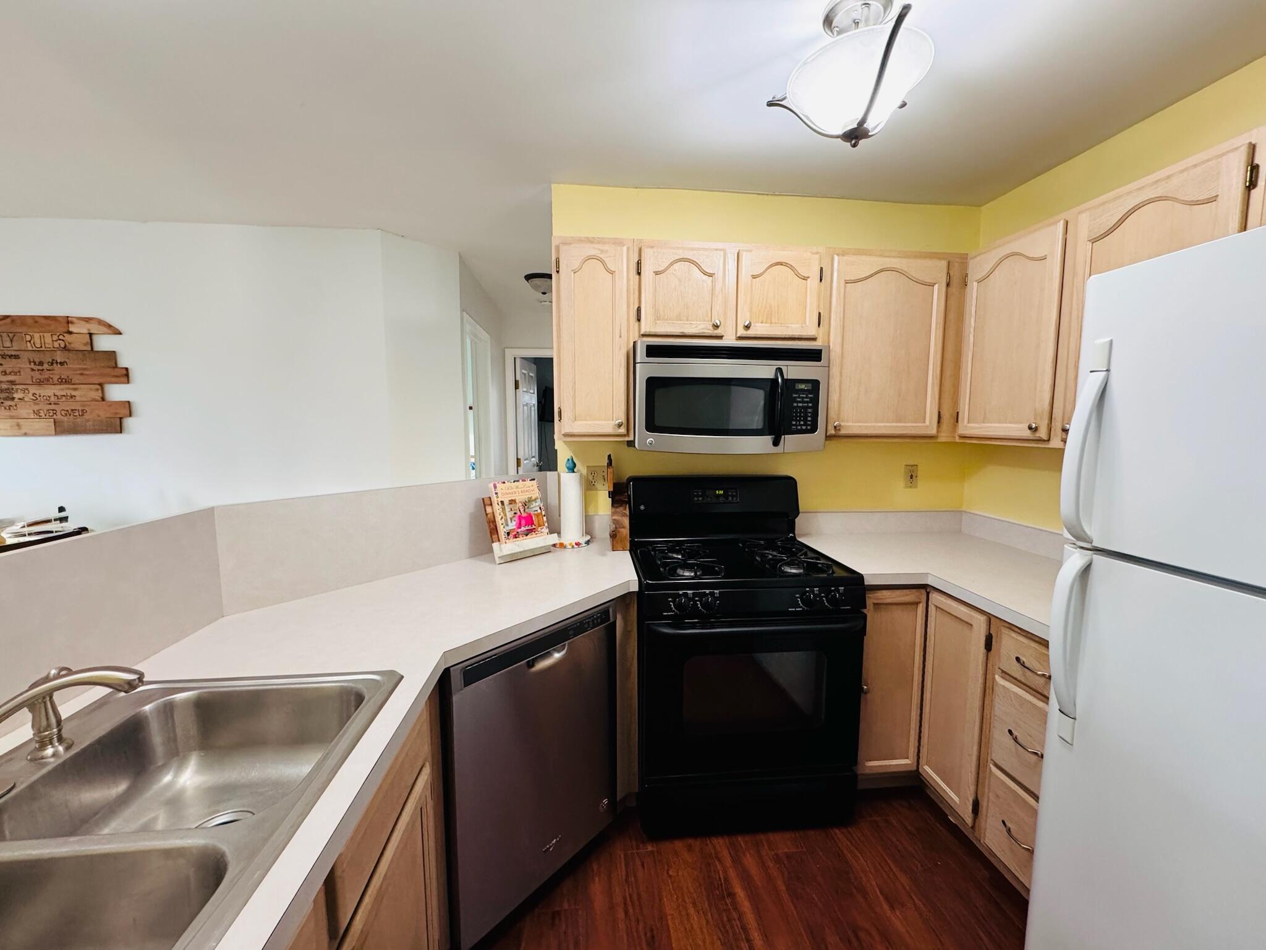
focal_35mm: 14
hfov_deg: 102.1
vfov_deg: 85.7
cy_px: 475
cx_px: 633
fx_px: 512
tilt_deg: -5.8
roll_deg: -0.4
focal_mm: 2.22
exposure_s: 1/60
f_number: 2.2
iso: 320
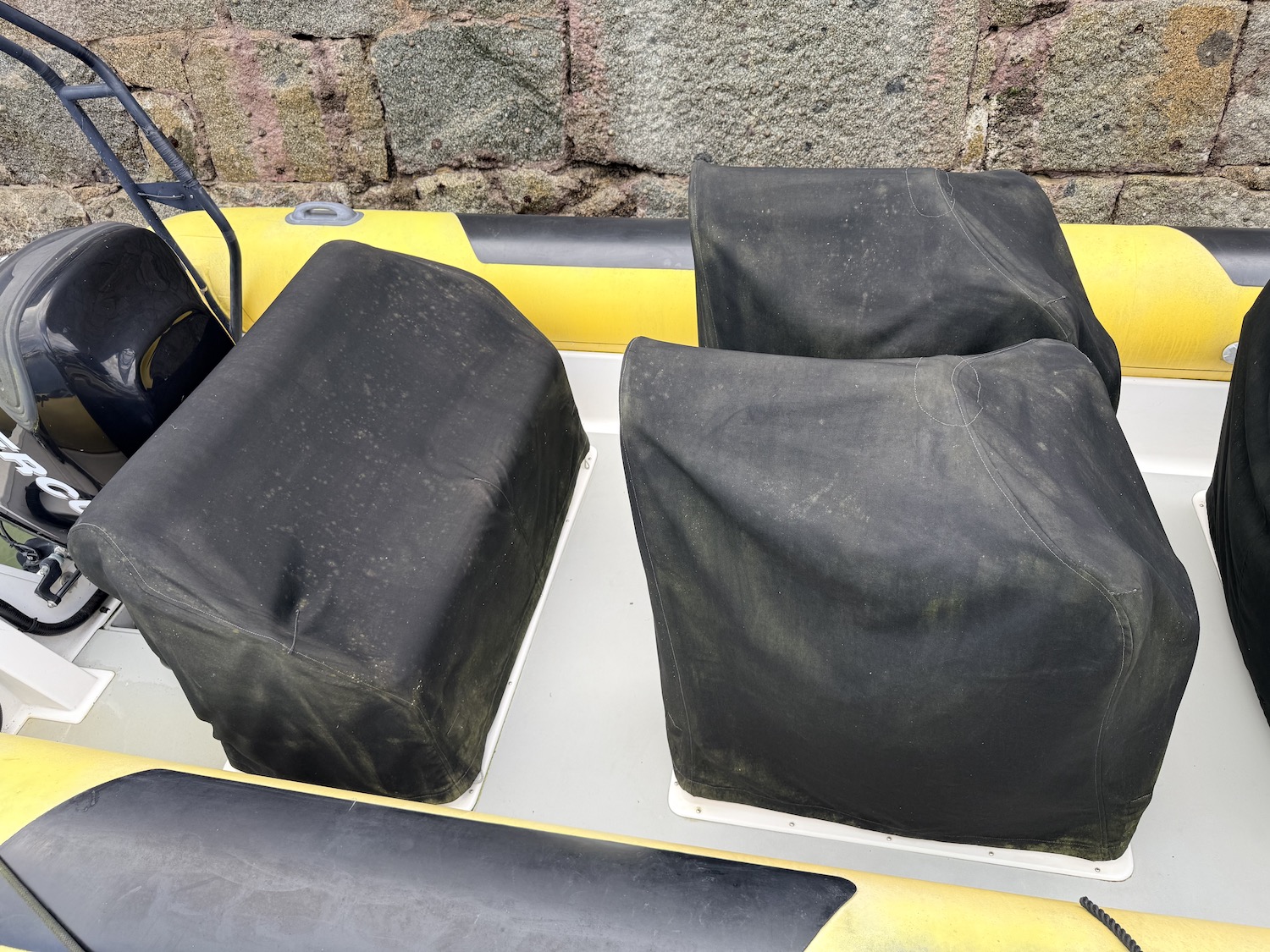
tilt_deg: -40.3
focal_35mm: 24
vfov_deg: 56.8
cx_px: 635
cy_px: 476
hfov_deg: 71.6
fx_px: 881
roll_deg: +4.0
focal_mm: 6.76
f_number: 1.78
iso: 80
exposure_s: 1/539
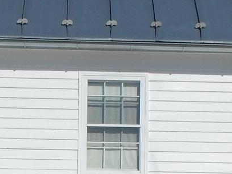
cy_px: 334
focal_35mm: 242
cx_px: 154
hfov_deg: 8.2
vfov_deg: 6.0
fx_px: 1623
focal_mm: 8.6
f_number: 7.4
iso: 125
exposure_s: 1/1000
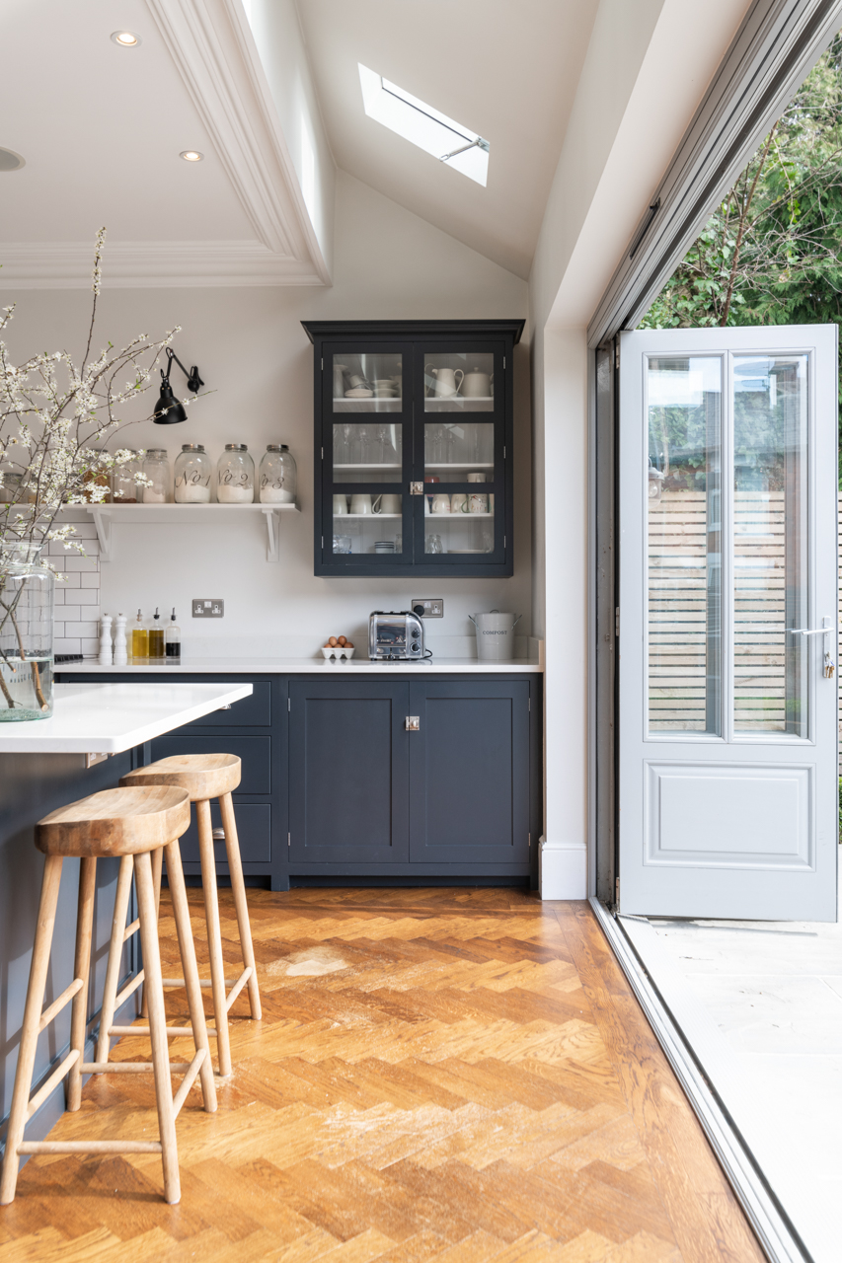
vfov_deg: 61.9
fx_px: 1053
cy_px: 632
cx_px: 421
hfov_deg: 43.6
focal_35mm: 30
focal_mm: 30
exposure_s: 1/50
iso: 200
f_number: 8
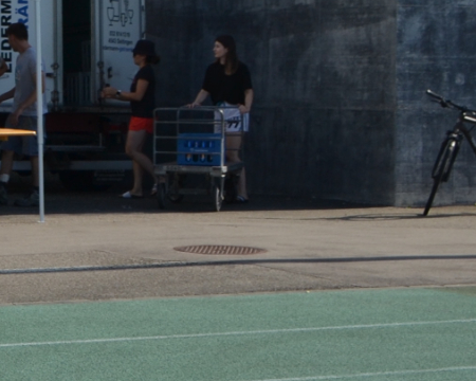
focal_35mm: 128
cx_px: -391
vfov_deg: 12.0
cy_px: 119
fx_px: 1803
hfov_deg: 13.4
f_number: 8
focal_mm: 20
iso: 100
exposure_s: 1/250
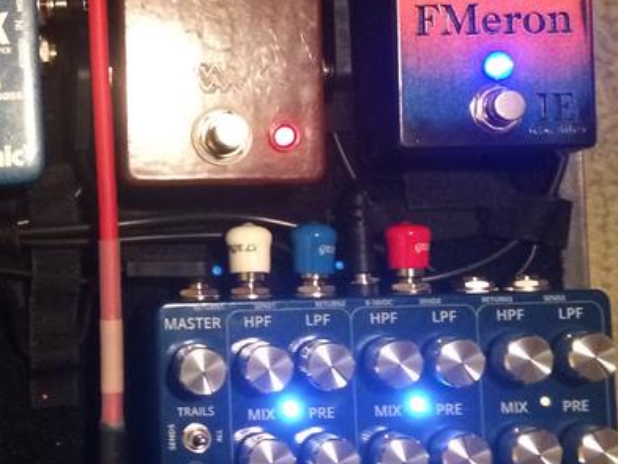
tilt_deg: -84.3
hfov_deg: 23.8
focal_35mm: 79
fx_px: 1410
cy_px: 180
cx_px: 15
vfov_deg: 18.6
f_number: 2.2
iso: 320
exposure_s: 1/15
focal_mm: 4.15
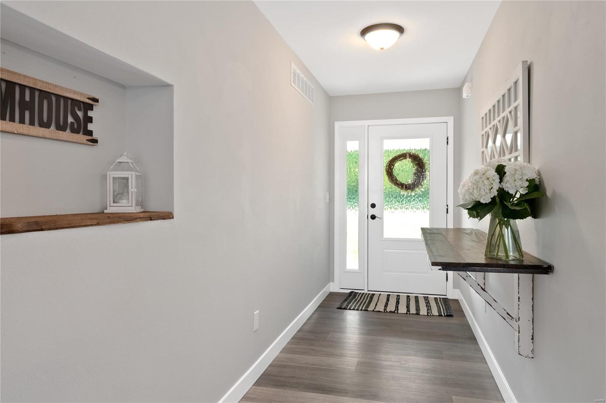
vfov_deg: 53.1
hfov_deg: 73.8
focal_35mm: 24
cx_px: 303
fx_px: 404
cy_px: 202
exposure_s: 1/2.5
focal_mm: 12
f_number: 10
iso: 640
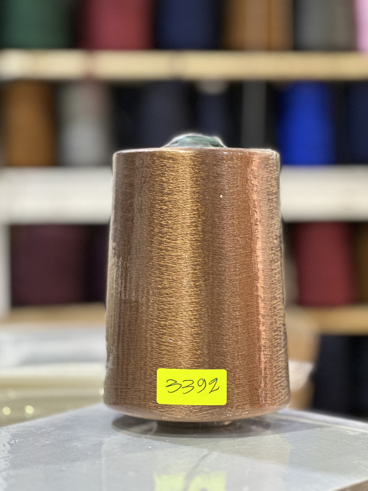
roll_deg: +0.4
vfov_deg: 25.3
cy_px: 246
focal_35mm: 77
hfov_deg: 19.1
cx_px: 184
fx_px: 1091
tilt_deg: -1.3
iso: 250
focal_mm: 9
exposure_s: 1/33
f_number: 2.8
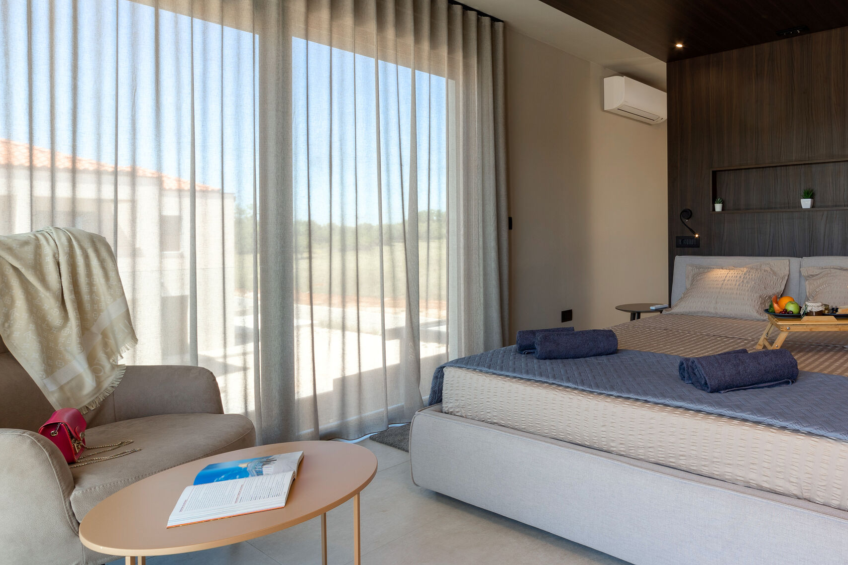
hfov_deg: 69.7
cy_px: 237
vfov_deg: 54.9
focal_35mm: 23
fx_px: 542
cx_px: 660
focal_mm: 14
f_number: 8
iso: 320
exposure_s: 1/60
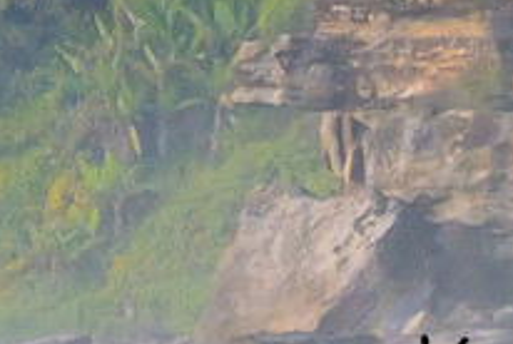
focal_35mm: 2812
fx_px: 40128
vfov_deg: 0.5
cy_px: 353
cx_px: 677
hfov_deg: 0.7
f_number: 11
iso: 3200
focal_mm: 1000
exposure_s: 1/2000
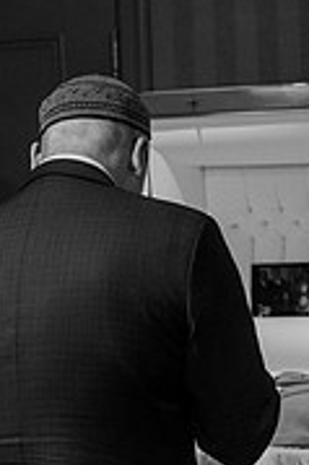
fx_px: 1625
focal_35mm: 126
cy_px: 444
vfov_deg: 16.0
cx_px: 135
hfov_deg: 10.9
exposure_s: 1/80
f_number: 3.5
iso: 1250
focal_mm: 50
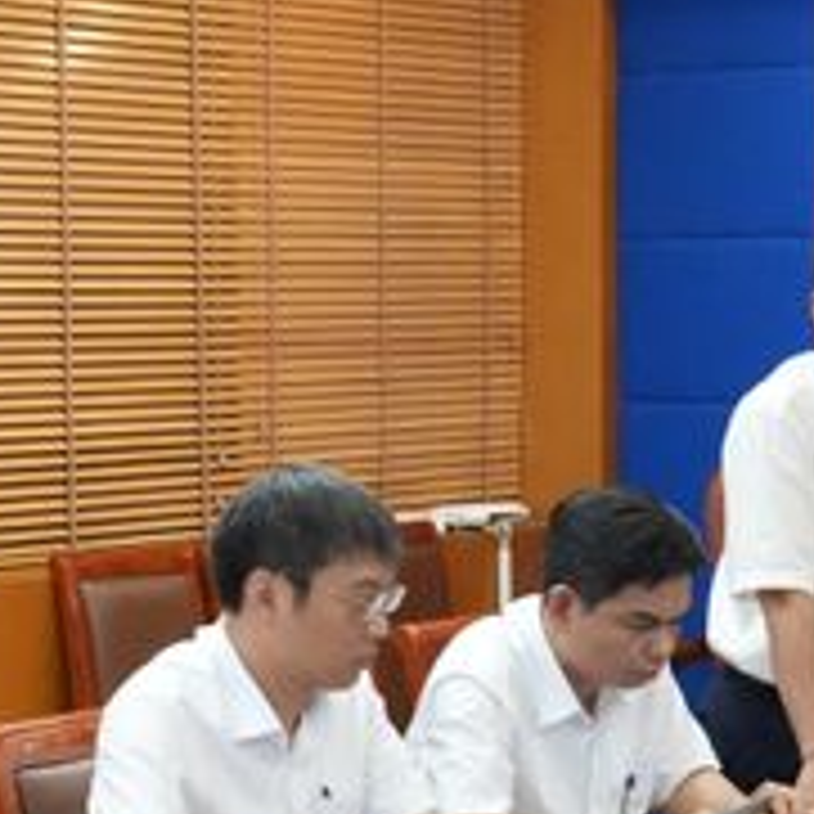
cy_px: 551
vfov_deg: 14.0
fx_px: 3299
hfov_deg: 14.1
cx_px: 472
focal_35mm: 124
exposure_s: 1/100
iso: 10000
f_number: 10
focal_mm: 44
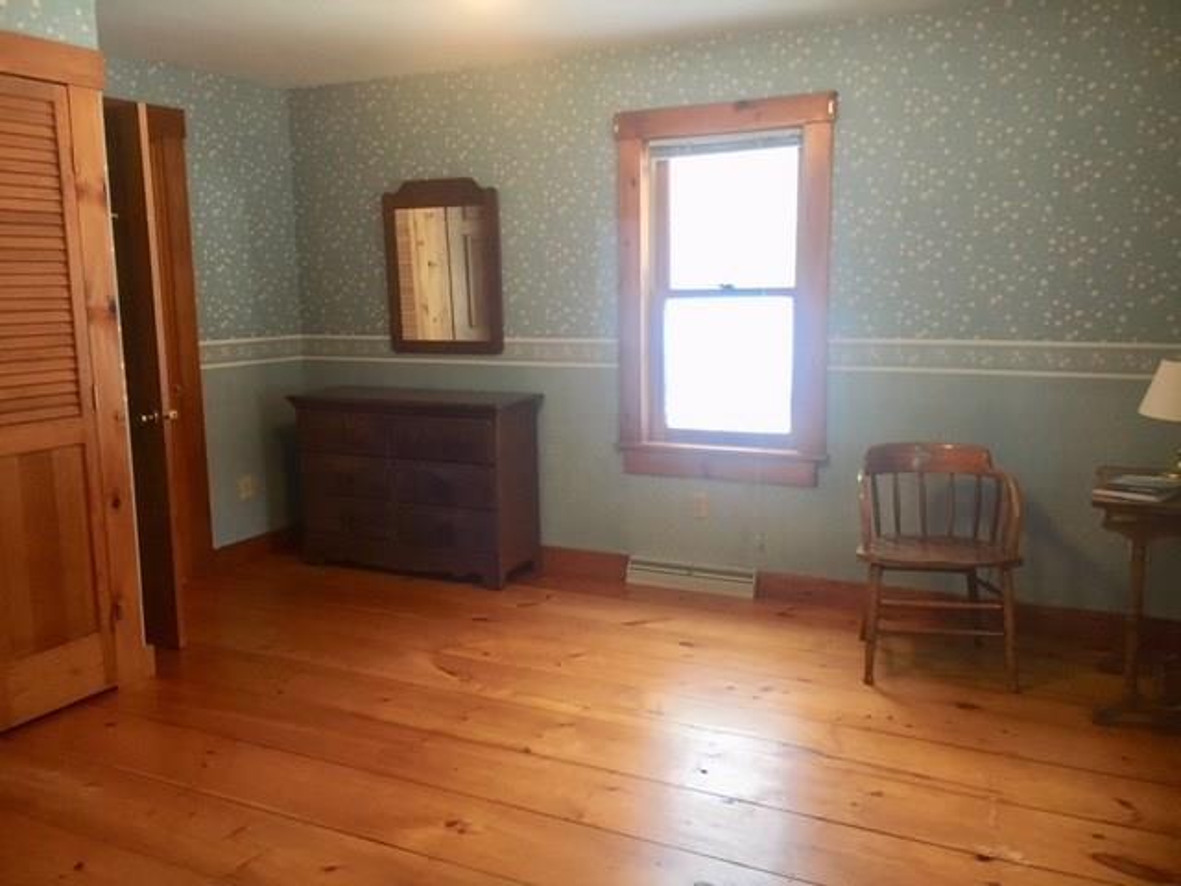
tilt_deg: -8.5
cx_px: 590
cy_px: 443
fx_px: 989
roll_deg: +0.7
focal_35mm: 29
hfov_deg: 61.7
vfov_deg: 48.2
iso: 200
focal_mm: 4.15
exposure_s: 1/30
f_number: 2.2
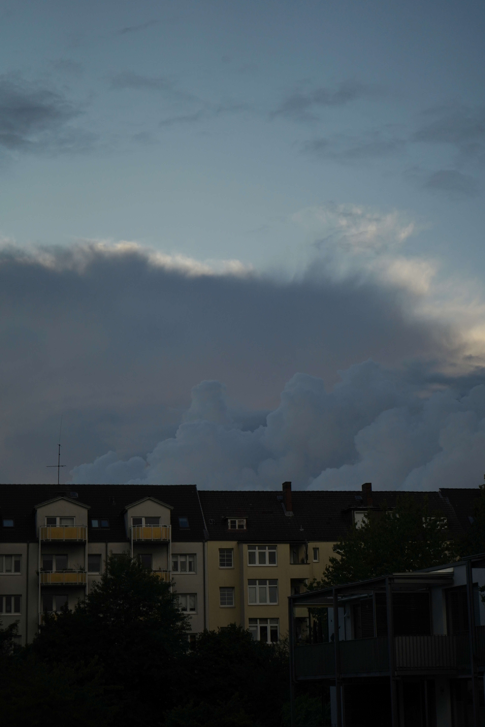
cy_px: 364
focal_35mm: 70
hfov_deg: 19.5
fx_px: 1414
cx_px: 242
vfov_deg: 28.8
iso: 640
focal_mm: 70
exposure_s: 1/5000
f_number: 5.6
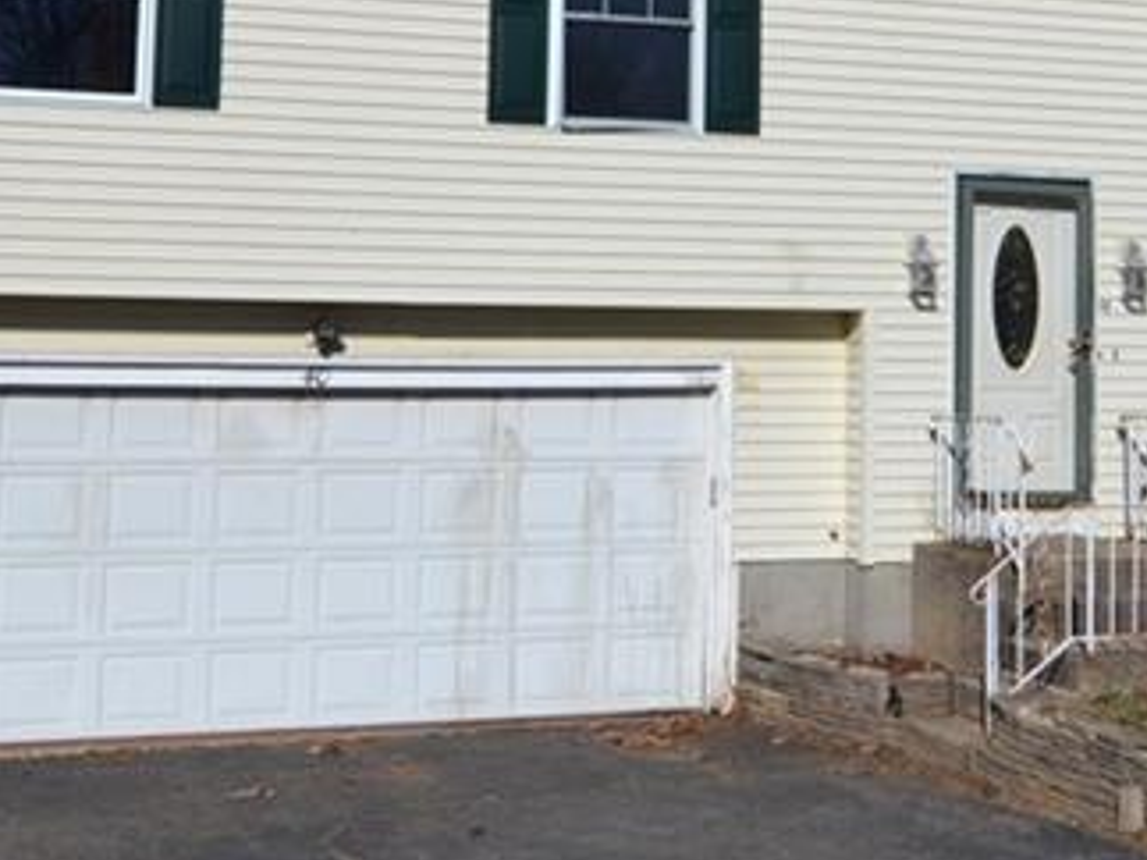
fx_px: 2120
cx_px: 817
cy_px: 110
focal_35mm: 64
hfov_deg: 29.9
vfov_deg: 22.4
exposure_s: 1/320
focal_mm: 14
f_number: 9
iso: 100
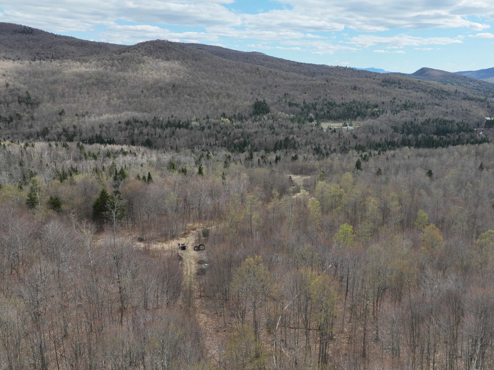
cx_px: 305
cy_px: 172
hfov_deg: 59.3
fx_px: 428
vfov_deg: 46.7
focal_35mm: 30
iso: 280
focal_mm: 12.29
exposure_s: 1/2000
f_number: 2.8
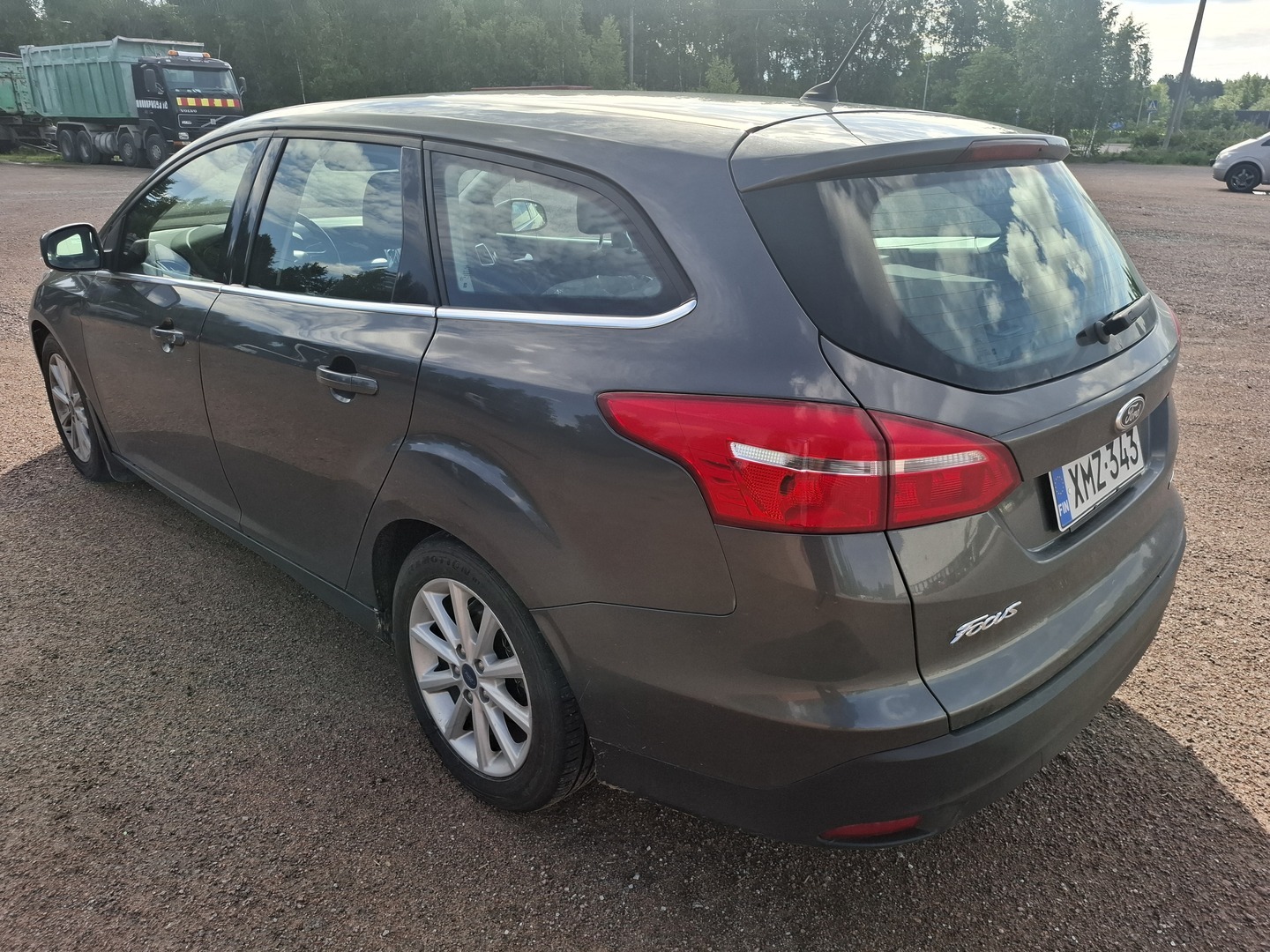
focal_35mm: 23
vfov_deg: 58.9
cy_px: 476
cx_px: 635
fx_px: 844
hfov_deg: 73.9
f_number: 1.8
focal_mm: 5.54
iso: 50
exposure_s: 1/985
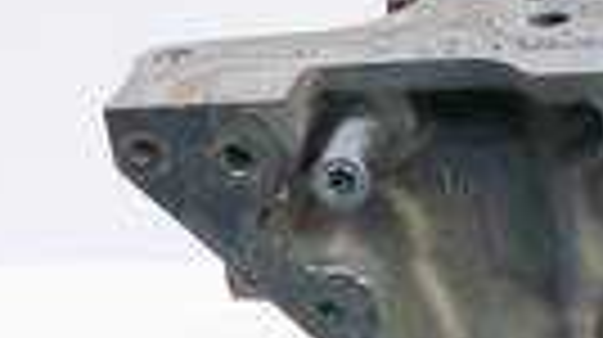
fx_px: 1996
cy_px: 320
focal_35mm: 125
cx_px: 796
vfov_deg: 9.6
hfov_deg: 16.2
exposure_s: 1/60
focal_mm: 16
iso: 500
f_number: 4
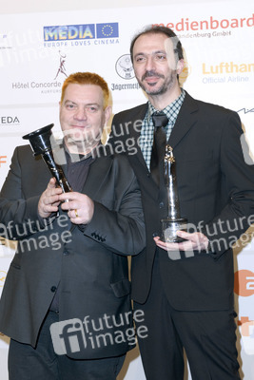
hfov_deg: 22.6
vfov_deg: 33.4
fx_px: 634
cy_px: 190
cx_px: 127
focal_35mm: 60
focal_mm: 60
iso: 800
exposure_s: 1/250
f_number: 6.3
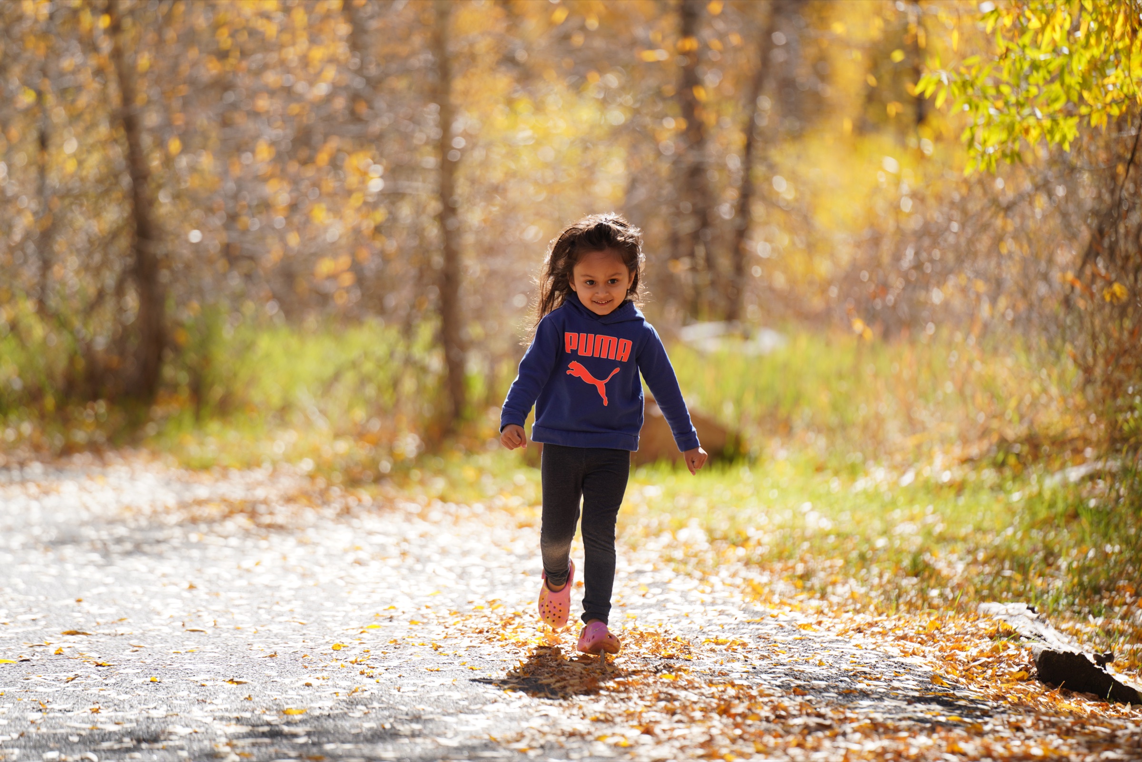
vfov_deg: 7.6
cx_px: 571
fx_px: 5711
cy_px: 381
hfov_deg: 11.4
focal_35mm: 180
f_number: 2.8
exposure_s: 1/800
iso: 100
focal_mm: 180
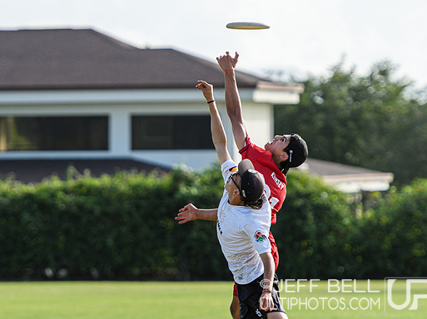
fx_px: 5165
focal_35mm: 419
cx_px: 205
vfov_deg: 3.5
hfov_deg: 4.7
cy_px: 213
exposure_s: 1/1250
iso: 100
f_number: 3.2
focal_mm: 165
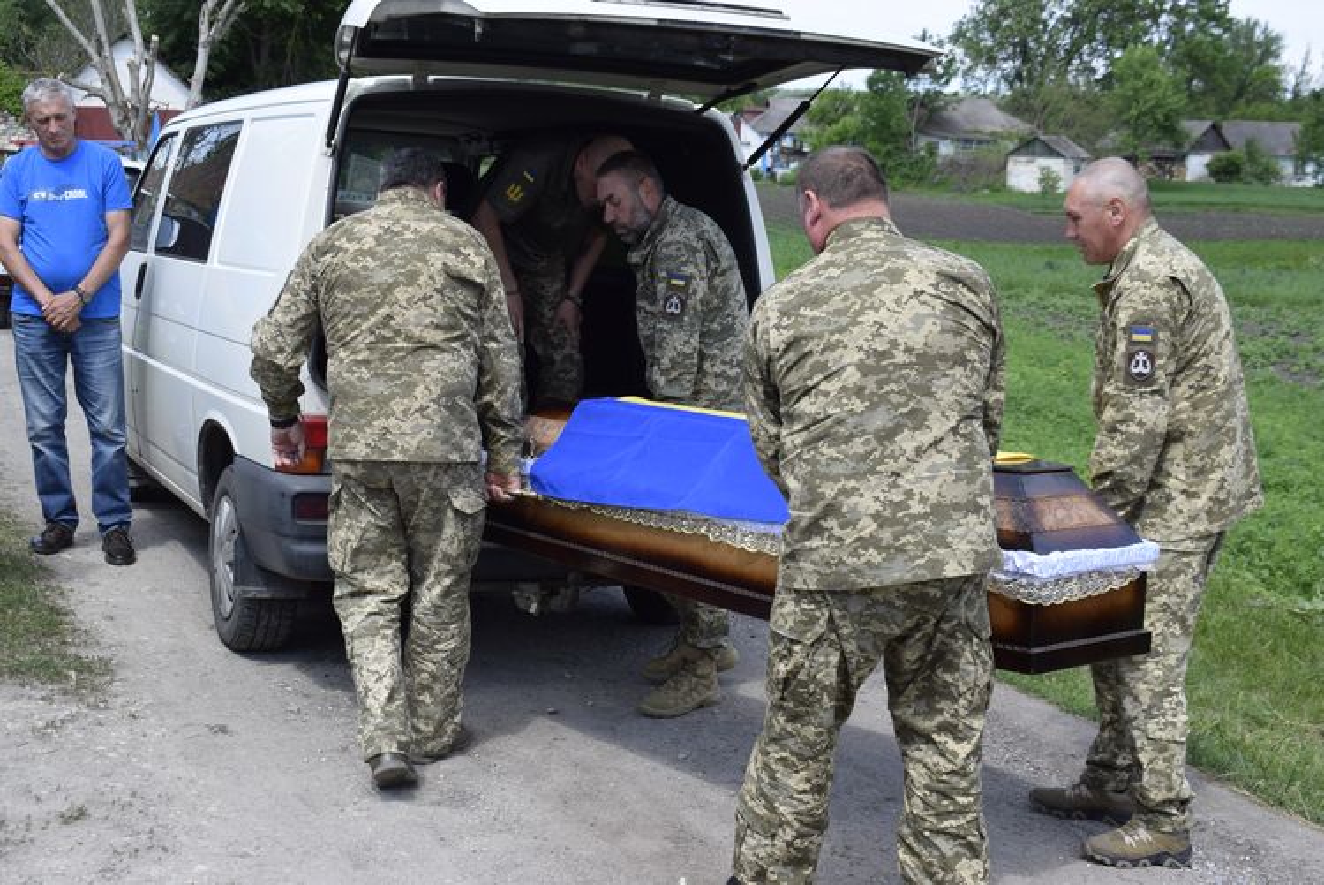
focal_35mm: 51
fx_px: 1877
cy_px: 442
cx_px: 662
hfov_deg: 38.9
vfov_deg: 26.5
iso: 200
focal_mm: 34
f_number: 8
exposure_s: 1/250
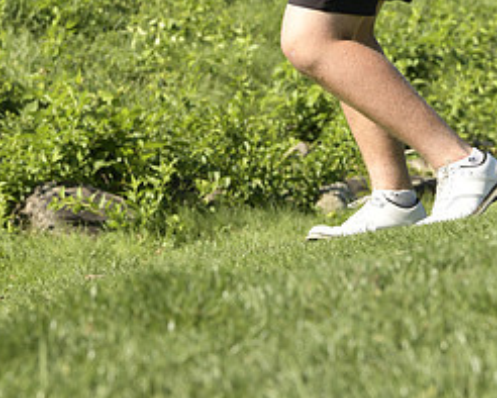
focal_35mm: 226
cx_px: 298
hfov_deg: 8.5
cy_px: -141
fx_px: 3326
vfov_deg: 6.8
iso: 250
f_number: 6.3
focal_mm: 102
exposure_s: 1/500
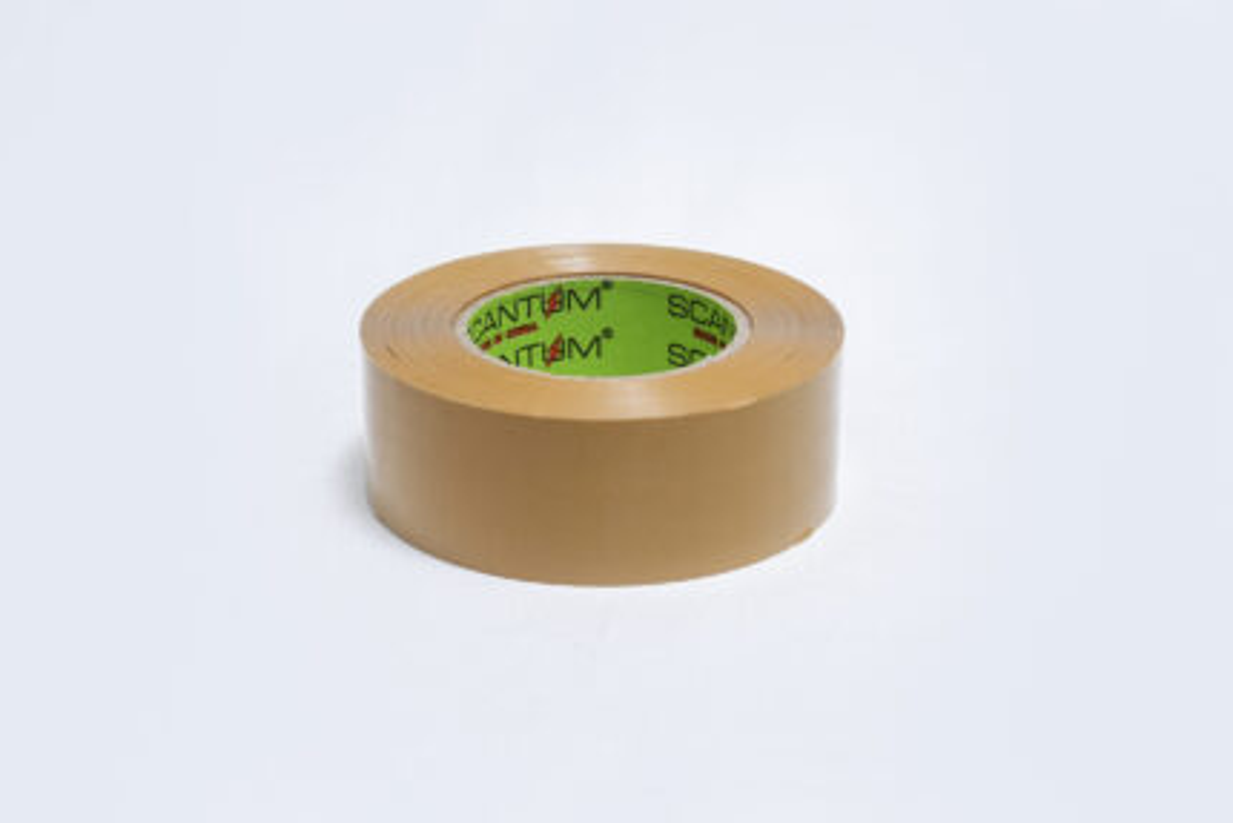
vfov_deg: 19.5
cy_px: 412
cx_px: 616
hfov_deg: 28.8
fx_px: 2398
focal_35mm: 70
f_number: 9
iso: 3200
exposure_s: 1/200
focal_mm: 70
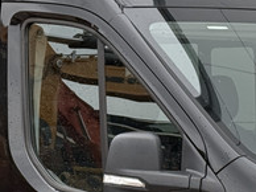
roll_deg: +0.3
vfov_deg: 6.6
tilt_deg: -4.6
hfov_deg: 8.9
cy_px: 244
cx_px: 149
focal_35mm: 223
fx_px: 1647
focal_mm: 6.76
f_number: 1.78
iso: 100
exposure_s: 1/402
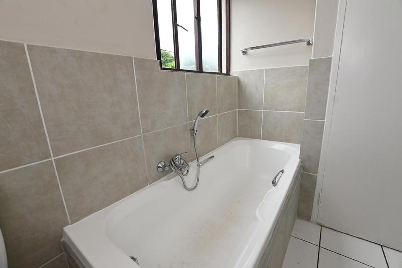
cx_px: 201
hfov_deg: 100.4
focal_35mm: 15
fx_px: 167
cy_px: 134
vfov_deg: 77.3
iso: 200
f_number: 5
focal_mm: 10
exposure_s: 1/100
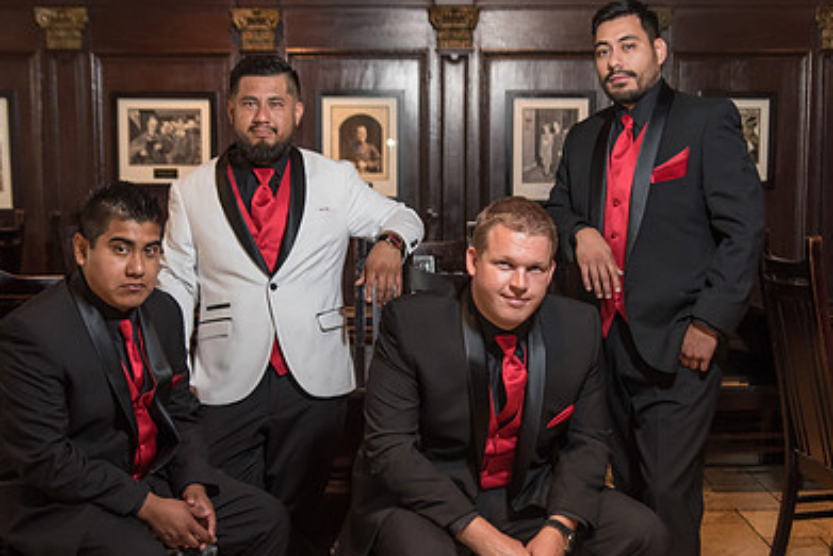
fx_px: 1366
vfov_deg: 23.0
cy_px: 327
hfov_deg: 33.9
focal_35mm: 59
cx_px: 414
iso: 1250
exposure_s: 1/125
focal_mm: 38
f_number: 3.5
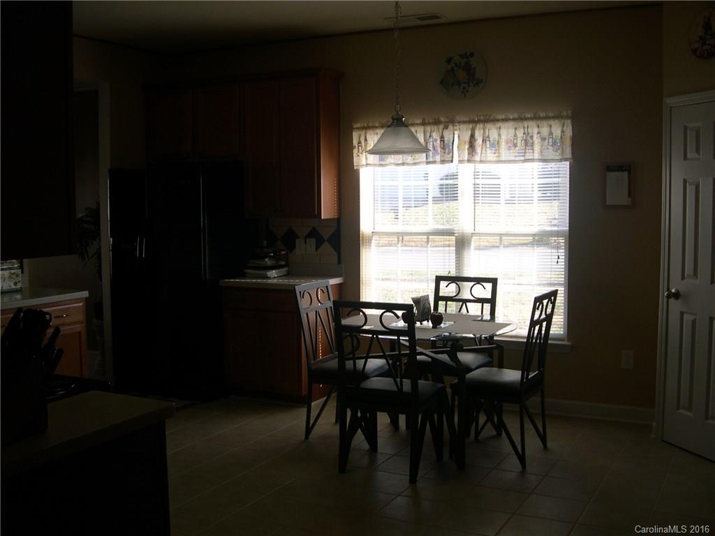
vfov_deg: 37.7
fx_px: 785
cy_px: 268
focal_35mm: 38
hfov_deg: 49.0
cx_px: 358
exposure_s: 1/114
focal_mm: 8
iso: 100
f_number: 2.8
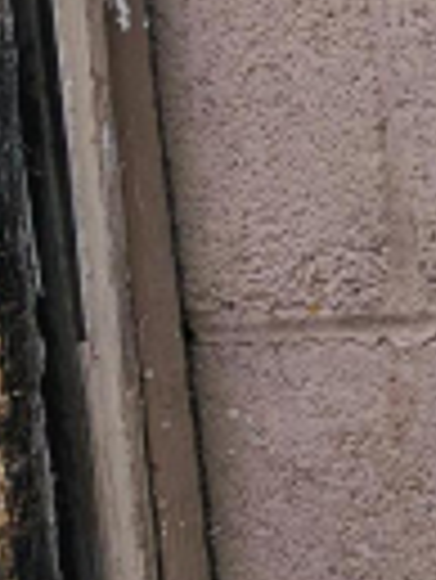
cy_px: 277
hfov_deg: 14.3
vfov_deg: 28.9
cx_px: 1056
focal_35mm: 67
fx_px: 1123
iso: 50
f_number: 2.2
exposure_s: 1/471
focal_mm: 2.2
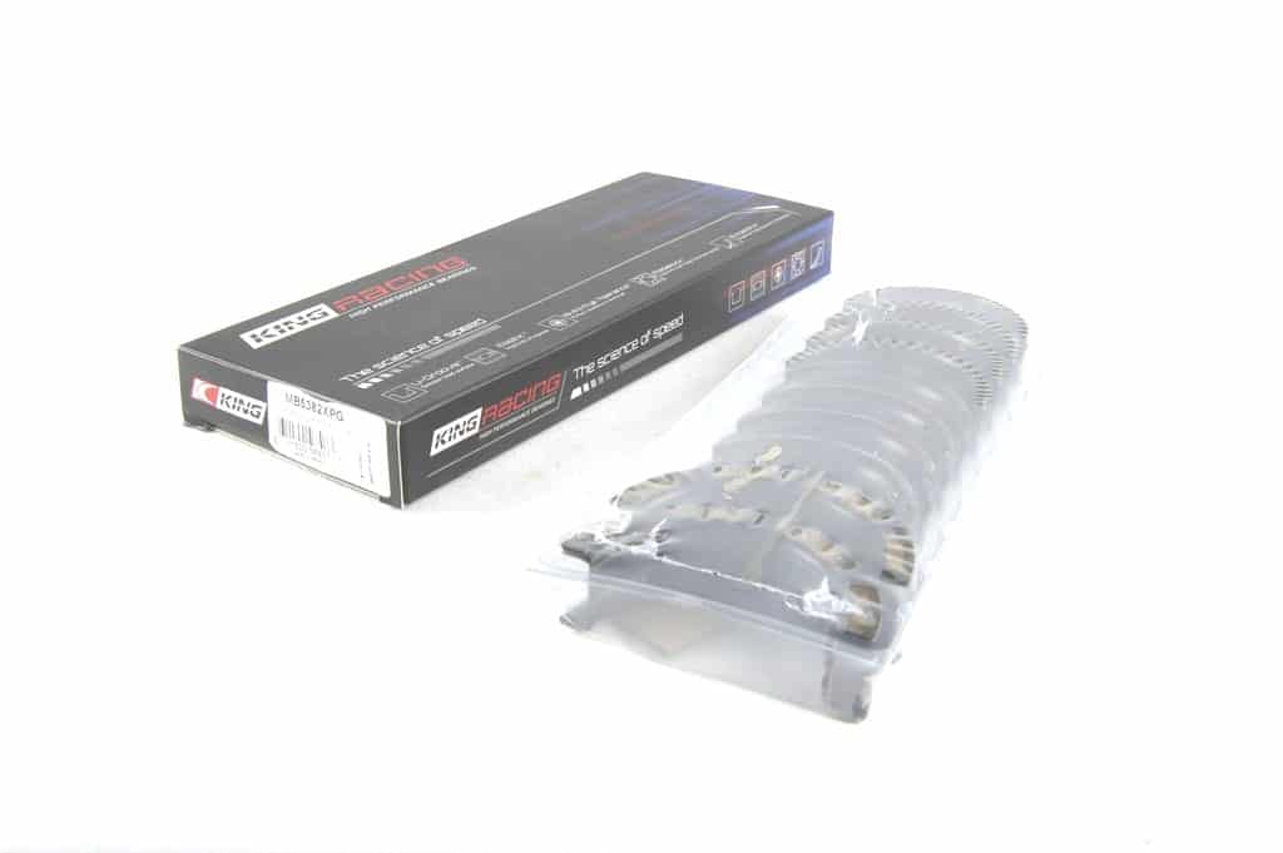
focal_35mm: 40
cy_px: 426
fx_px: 1424
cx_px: 642
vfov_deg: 33.3
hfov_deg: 48.5
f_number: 16
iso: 200
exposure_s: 1/320
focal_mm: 40
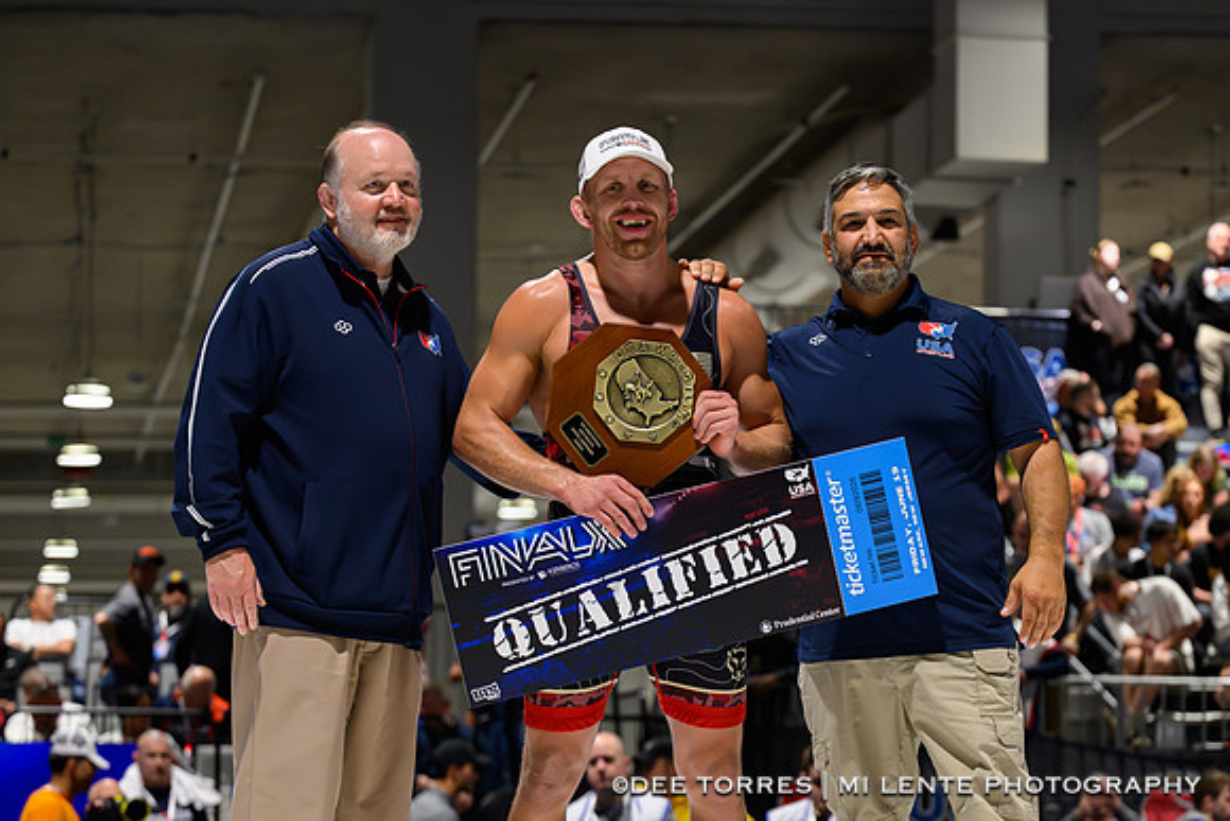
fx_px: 3758
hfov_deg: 18.6
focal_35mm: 110
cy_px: 630
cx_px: 705
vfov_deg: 12.4
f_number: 2.8
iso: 2500
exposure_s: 1/250
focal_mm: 70
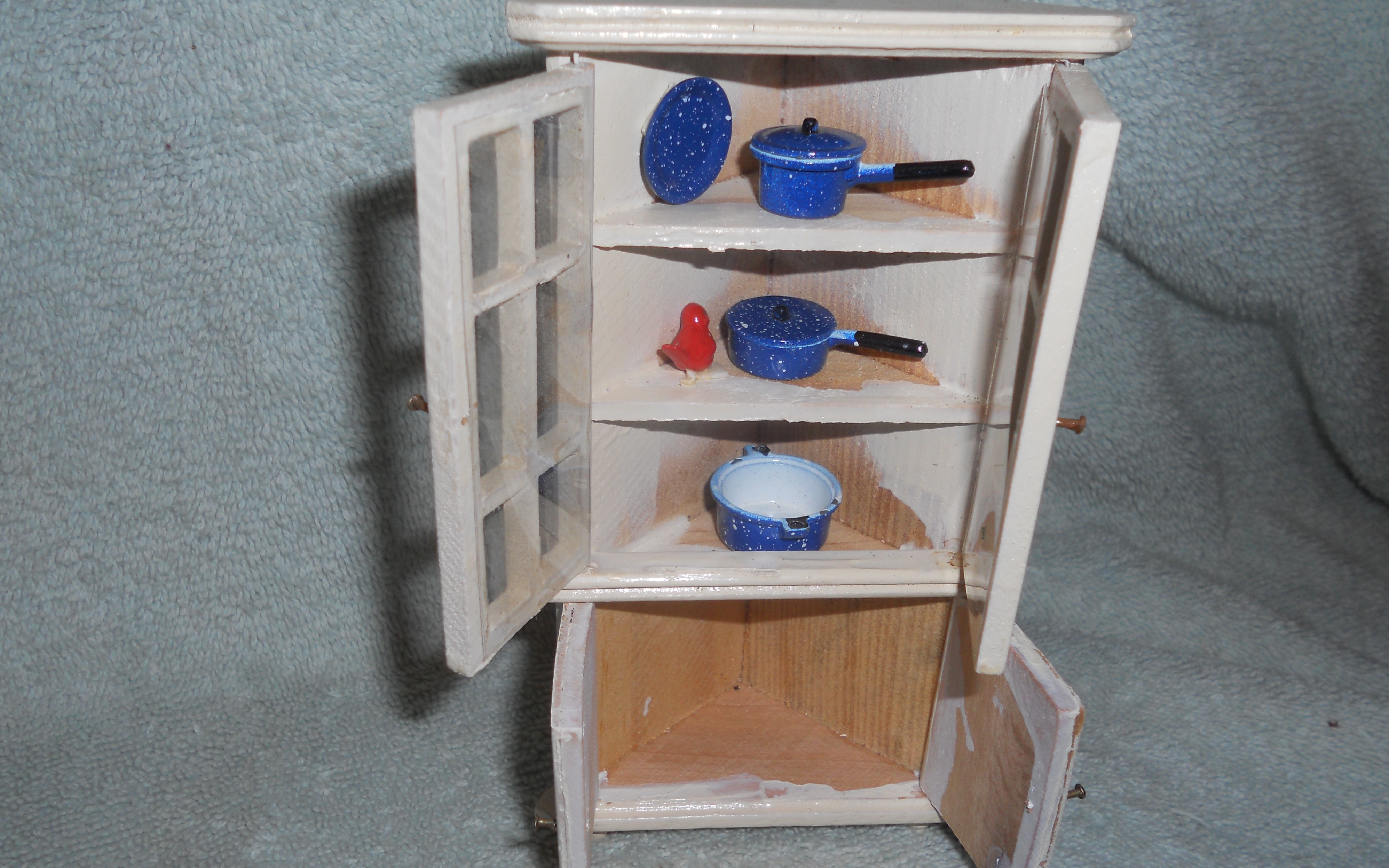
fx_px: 1287
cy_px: 498
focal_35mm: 34
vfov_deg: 37.2
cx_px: 694
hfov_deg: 56.7
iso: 80
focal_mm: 5.8
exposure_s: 1/25
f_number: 8.8
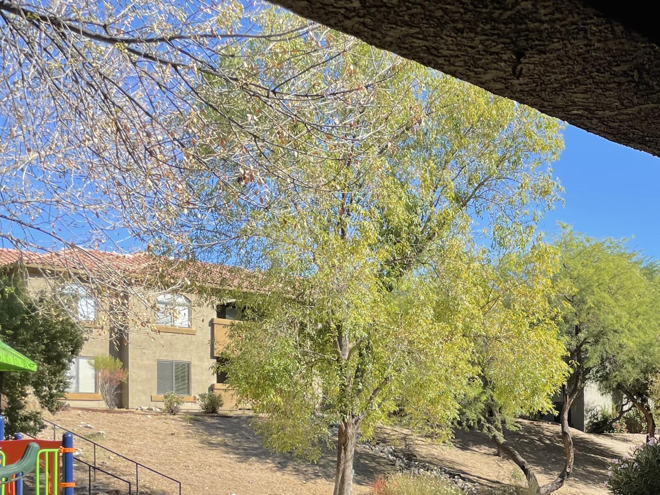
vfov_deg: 28.7
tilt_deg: +1.7
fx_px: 934
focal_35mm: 49
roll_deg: +0.6
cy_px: 428
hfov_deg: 37.0
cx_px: 565
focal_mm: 4.2
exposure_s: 1/1595
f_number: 1.6
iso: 32
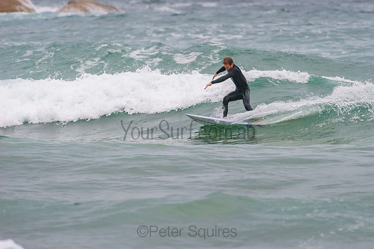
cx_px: 229
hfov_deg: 3.4
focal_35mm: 613
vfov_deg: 2.2
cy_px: 96
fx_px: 6371
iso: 1800
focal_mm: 500
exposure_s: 1/1250
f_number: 5.6
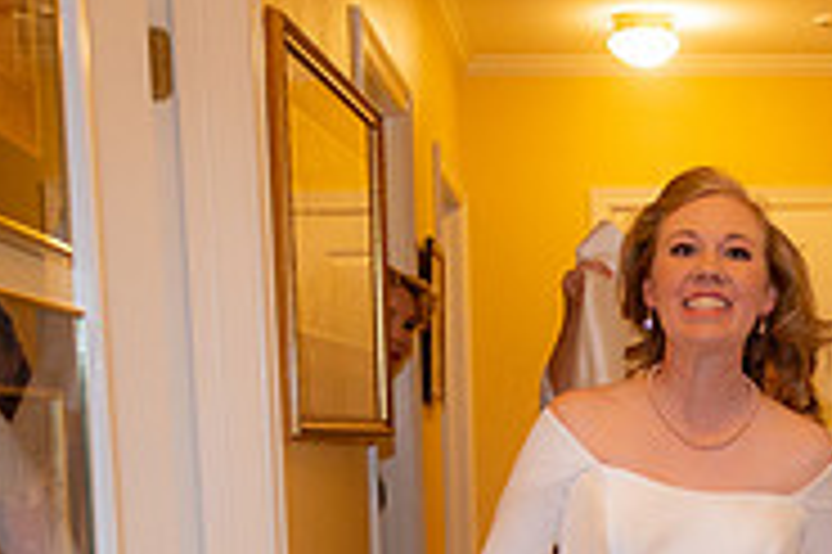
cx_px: 657
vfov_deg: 14.4
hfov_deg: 22.8
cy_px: 851
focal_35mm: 88
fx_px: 2032
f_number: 3.5
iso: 1250
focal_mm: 28
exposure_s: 1/200
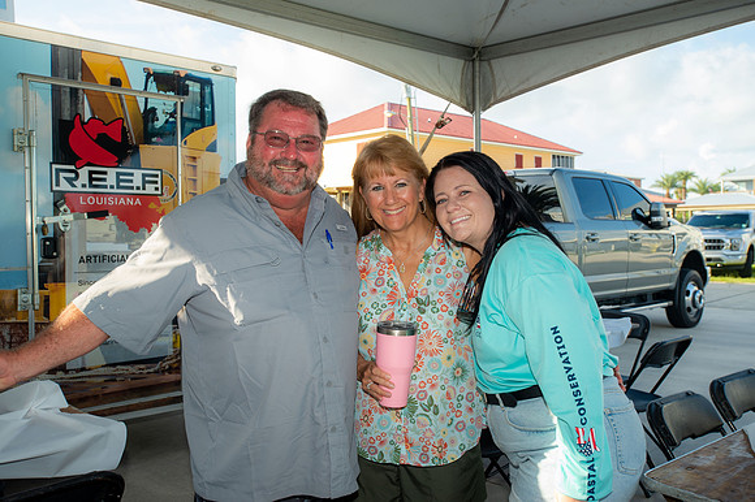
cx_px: 378
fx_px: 734
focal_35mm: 35
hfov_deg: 54.5
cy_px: 251
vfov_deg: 37.8
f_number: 6.3
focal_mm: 35
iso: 200
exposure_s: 1/160
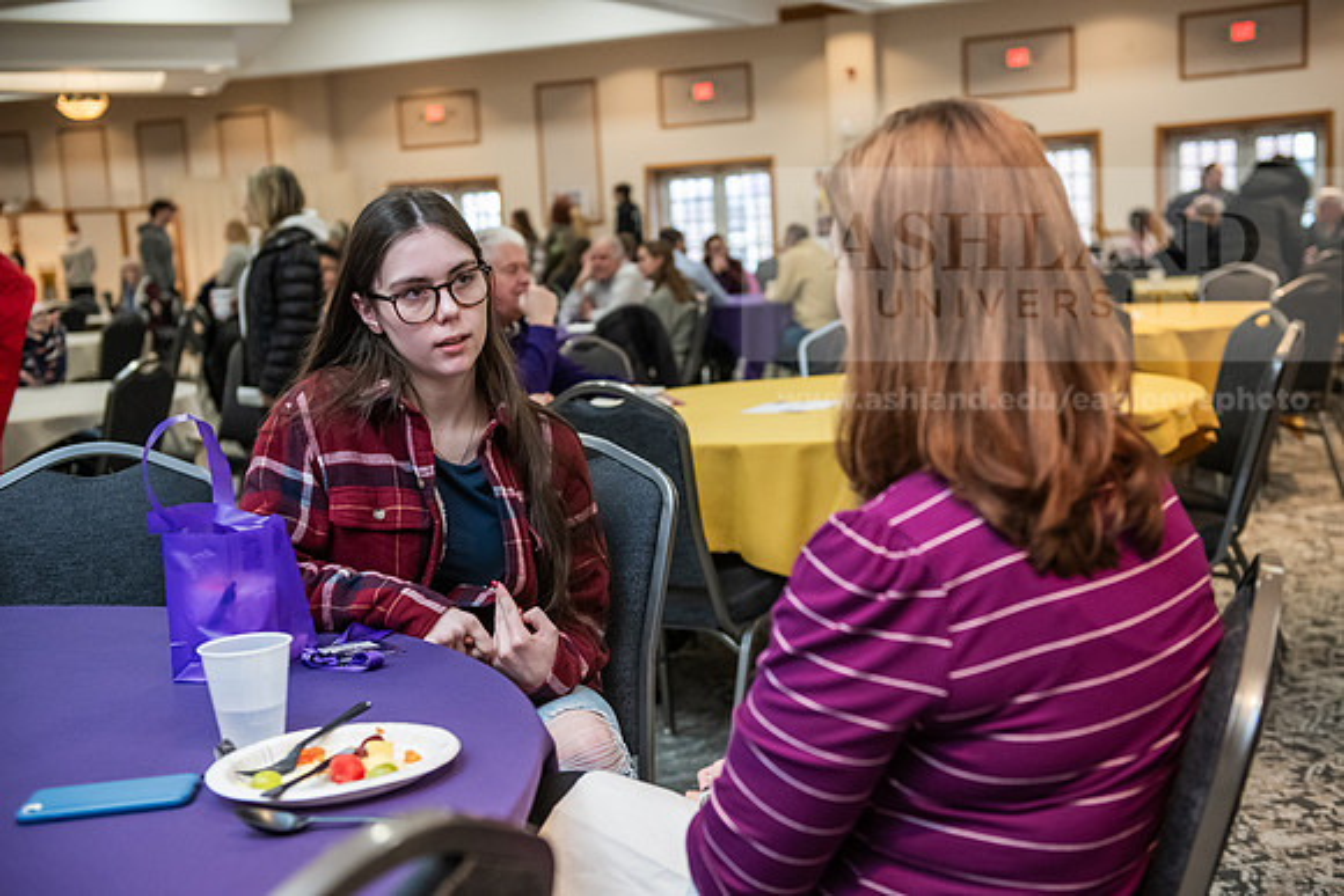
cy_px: 448
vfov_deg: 28.1
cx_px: 672
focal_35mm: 48
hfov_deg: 41.1
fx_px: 1792
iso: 2500
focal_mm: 48
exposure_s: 1/200
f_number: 3.2
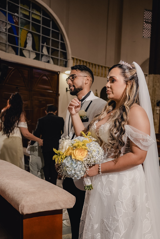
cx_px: 115
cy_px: 164
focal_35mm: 41
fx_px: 273
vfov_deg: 46.5
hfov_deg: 32.2
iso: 1000
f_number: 3.2
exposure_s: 1/160
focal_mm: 28
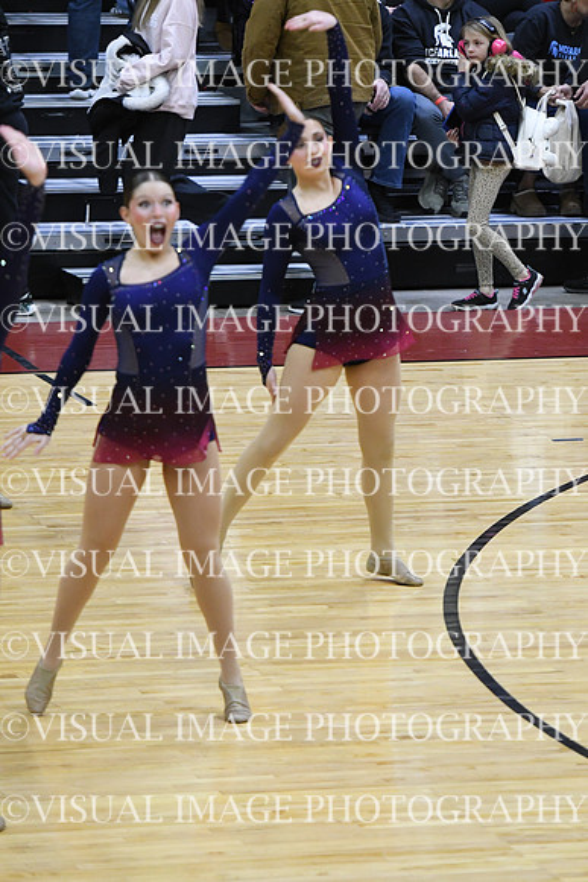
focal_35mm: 255
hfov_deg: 5.4
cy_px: 441
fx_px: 6243
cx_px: 294
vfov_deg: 8.1
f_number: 3.5
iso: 4000
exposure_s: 1/400
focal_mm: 170
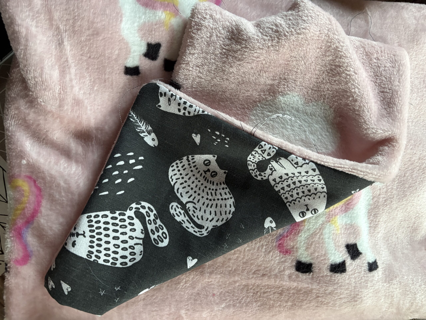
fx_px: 320
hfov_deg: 67.3
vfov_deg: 53.1
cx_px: 213
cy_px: 160
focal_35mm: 26
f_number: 1.6
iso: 400
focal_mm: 5.96
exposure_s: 1/60
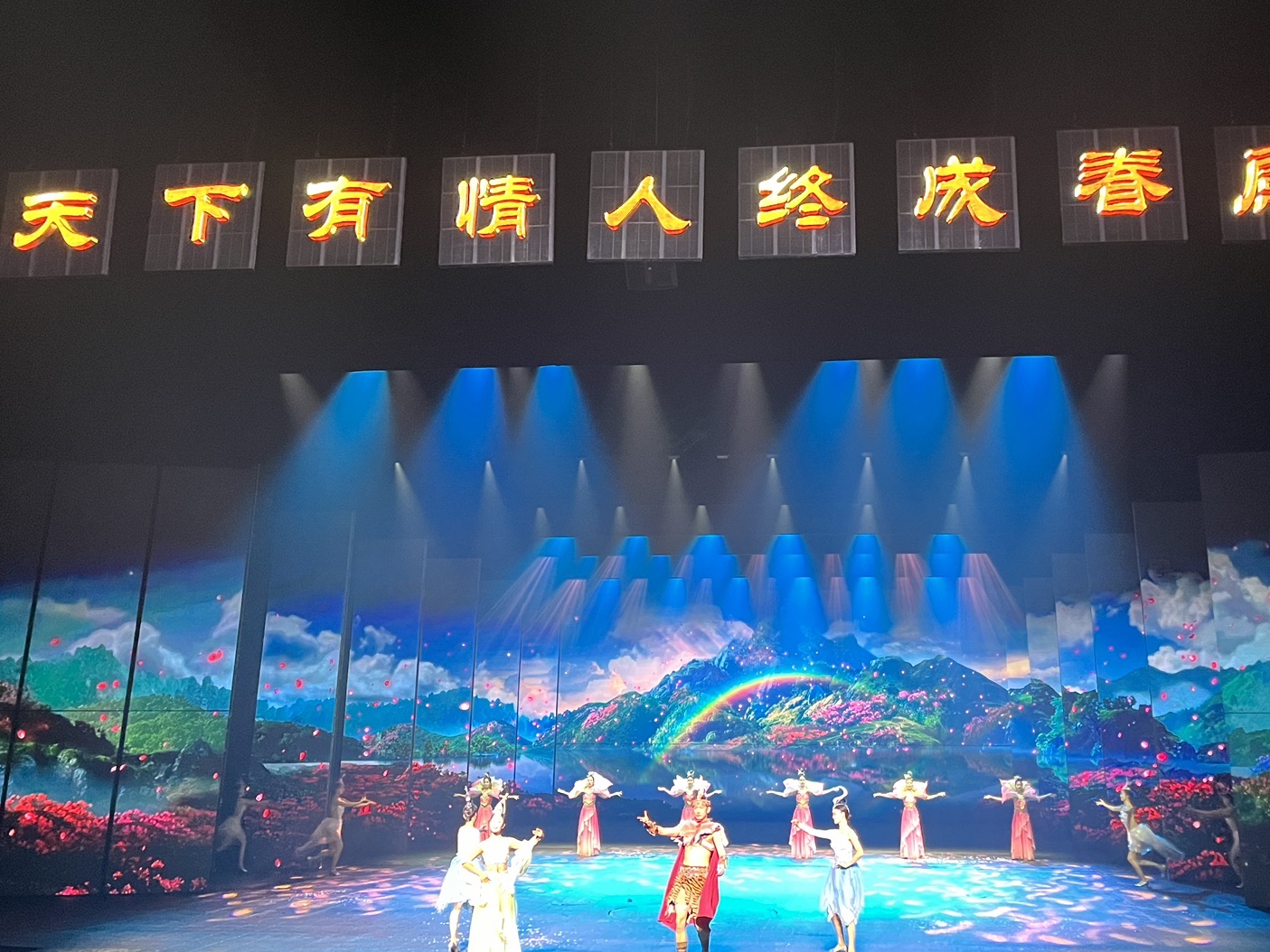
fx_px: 1358
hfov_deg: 49.9
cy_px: 313
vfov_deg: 38.2
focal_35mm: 37
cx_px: 743
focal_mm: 5.1
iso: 500
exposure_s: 1/44
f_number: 1.6
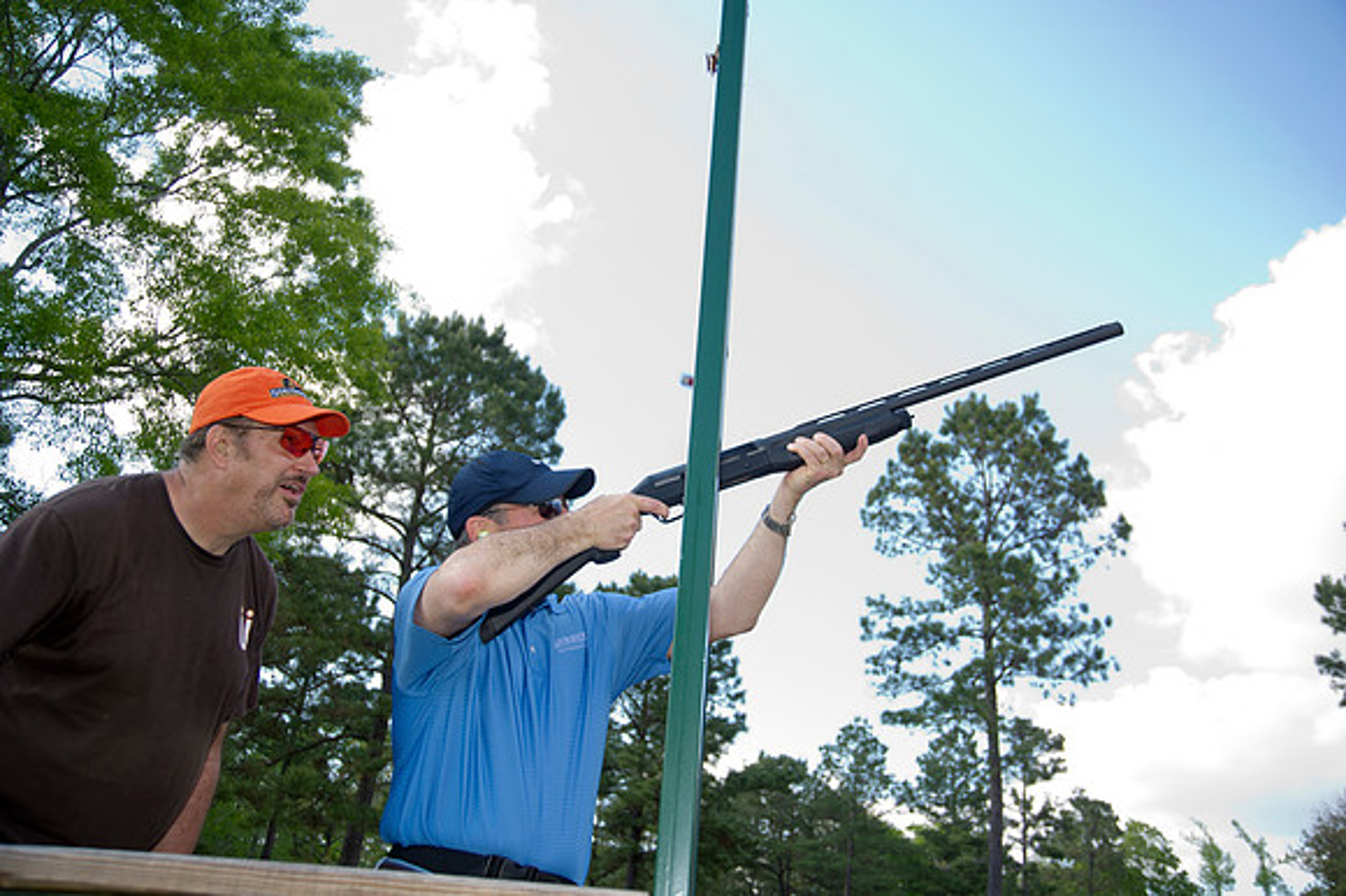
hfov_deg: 55.8
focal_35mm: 34
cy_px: 448
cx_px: 673
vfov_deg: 38.8
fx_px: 1270
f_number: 5
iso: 100
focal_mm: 34
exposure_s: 1/125
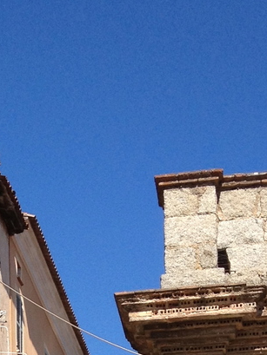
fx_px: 1408
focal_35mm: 137
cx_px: -30
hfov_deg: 10.7
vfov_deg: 13.1
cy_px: 634
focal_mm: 4.28
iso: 64
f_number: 2.4
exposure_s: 1/1534
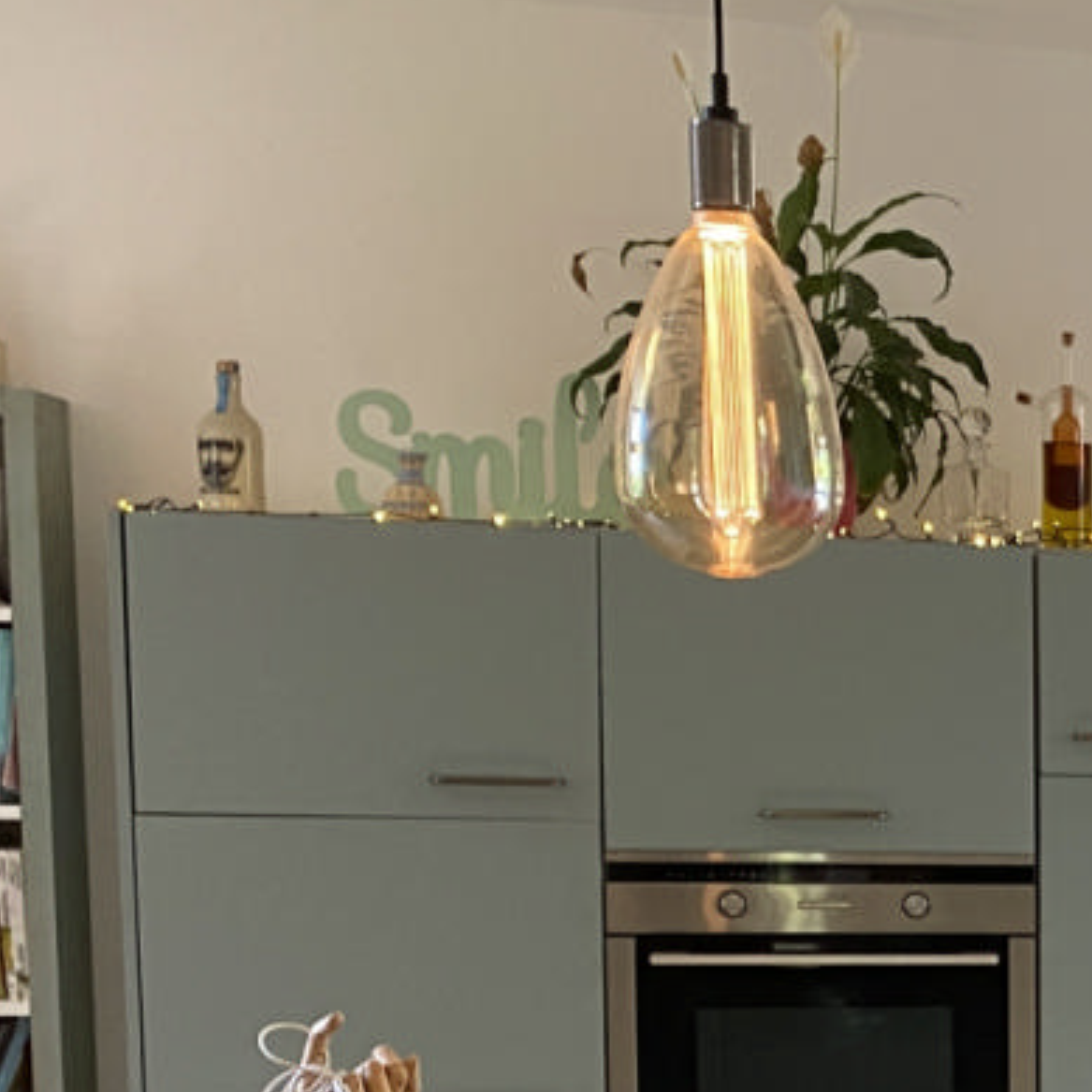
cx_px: 1808
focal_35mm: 85
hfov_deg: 17.5
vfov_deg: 19.9
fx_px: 3034
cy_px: 1067
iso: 125
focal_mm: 4.25
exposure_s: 1/55
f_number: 1.8
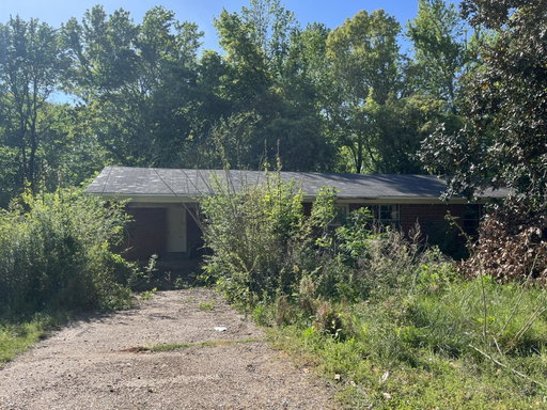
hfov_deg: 67.3
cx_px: 274
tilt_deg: +1.4
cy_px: 205
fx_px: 411
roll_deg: +0.1
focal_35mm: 26
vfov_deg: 53.1
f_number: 1.6
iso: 50
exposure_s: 1/1458
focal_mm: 5.1
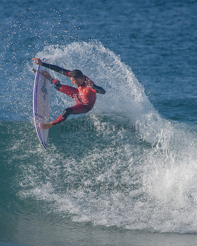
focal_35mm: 1135
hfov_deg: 1.4
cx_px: 51
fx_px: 8275
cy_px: 137
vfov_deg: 1.7
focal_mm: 500
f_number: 5.6
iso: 250
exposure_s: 1/2000
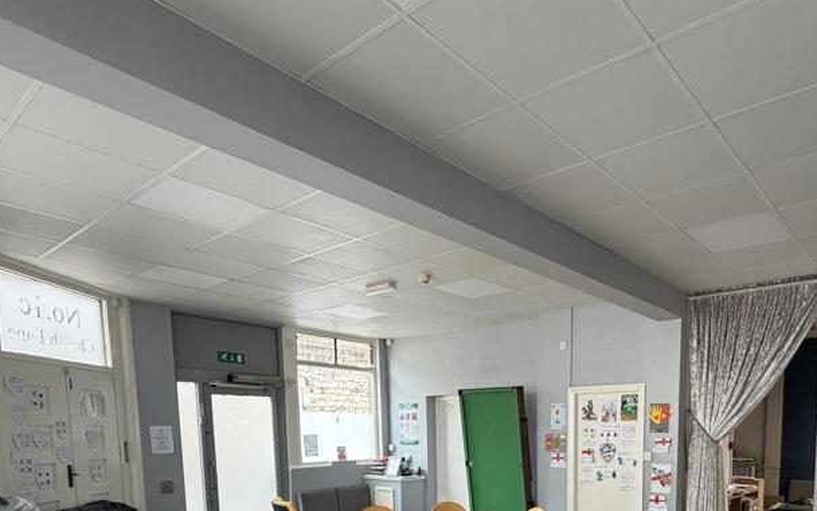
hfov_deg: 70.6
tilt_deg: -5.4
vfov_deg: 43.5
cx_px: 539
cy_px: 489
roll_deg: +0.6
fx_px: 557
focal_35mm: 25
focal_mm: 2.22
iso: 200
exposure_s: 1/121
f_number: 2.2
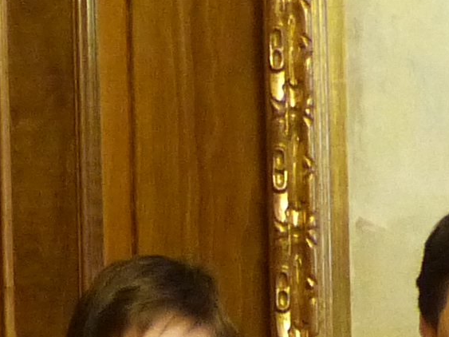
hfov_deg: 7.5
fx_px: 3411
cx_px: 228
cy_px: 742
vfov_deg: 5.5
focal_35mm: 263
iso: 400
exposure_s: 1/15
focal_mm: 6.6
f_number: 2.8
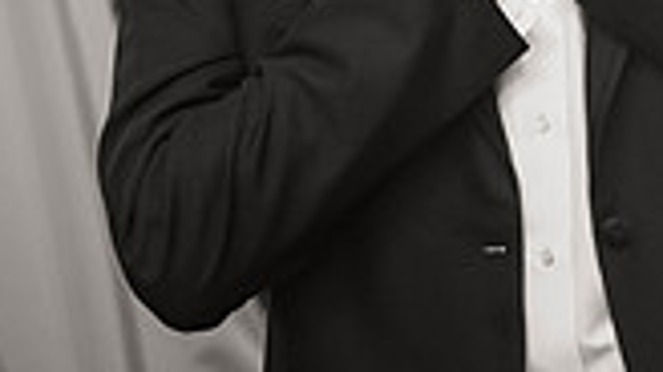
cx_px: 388
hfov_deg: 4.4
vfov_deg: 2.5
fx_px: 8591
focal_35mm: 489
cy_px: -239
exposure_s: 1/400
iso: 2500
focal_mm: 170
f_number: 3.5
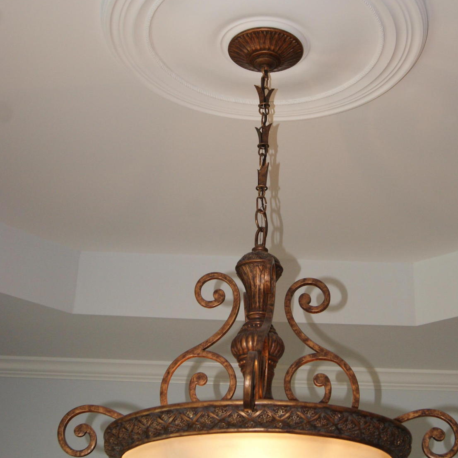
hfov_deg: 28.6
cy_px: 173
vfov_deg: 28.5
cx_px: 270
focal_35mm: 60
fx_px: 898
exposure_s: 1/125
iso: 500
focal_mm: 26
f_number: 5.6
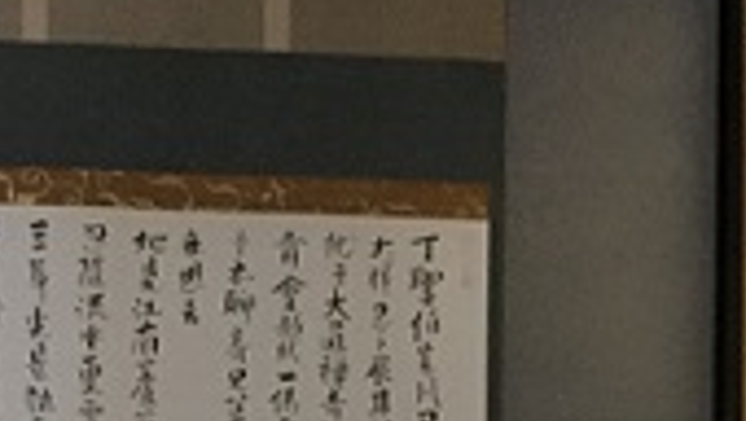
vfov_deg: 10.5
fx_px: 2158
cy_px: 741
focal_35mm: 109
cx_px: 7
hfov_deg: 19.1
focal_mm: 3.3
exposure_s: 1/15
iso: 500
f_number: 2.4
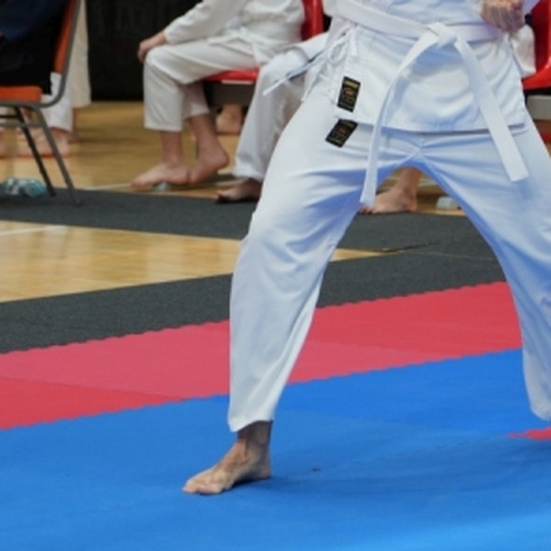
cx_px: 387
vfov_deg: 7.2
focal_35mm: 242
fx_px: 4358
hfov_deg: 7.2
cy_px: 106
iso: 400
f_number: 4
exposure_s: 1/160
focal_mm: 105
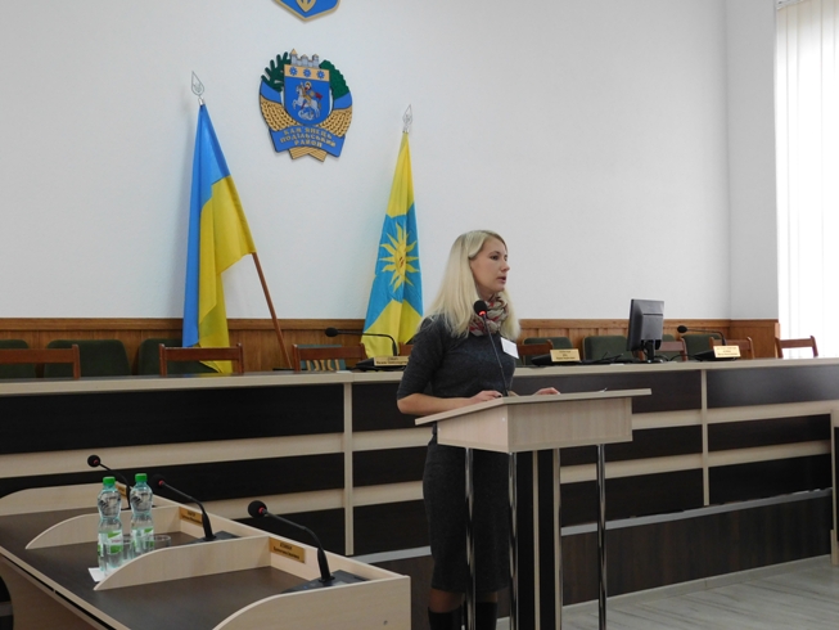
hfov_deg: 42.1
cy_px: 315
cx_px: 420
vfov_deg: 32.2
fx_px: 1091
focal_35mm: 45
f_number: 3.7
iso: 280
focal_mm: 8
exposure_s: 1/30
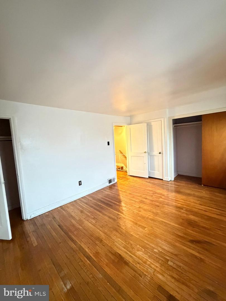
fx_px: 122
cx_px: 113
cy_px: 150
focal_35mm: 14
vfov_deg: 102.1
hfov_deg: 85.7
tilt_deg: -4.1
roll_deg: +3.3
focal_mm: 2.22
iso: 1250
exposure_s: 1/40
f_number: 2.2
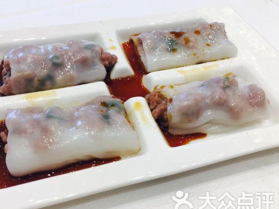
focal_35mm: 33
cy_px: 106
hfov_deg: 55.3
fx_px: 266
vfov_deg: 42.9
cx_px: 127
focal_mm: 4.15
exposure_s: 1/50
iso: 32
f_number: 2.2
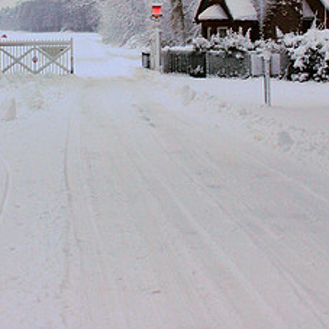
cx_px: 70
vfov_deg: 15.1
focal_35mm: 114
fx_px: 1227
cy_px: 51
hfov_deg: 15.2
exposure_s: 1/50
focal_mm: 35
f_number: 5.6
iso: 400
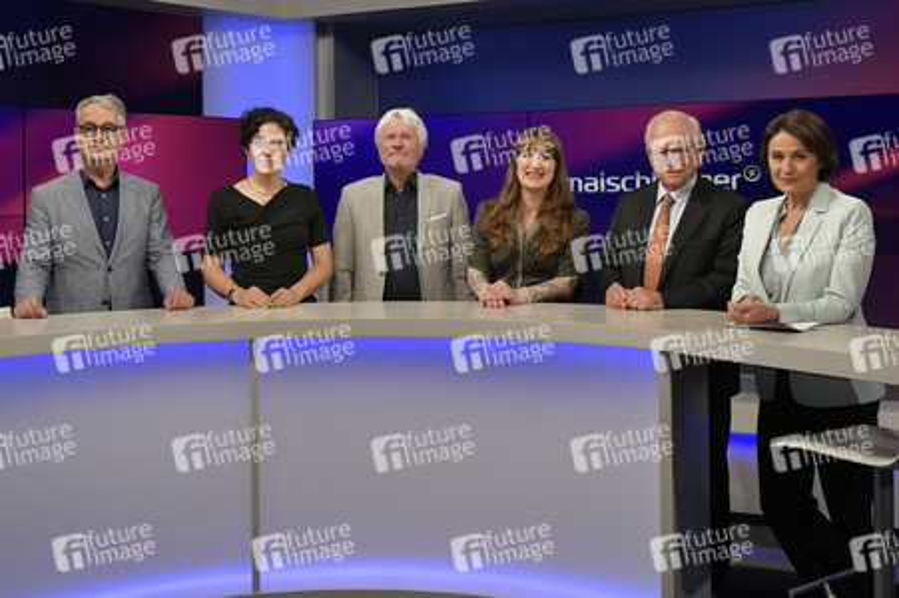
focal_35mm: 32
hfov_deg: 58.8
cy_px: 299
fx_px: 799
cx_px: 450
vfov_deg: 41.1
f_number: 6.3
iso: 2500
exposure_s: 1/200
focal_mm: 32
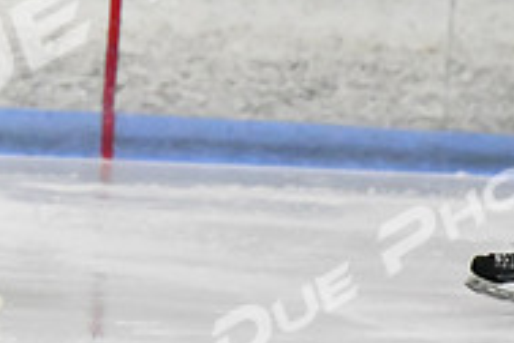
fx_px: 13177
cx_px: -22
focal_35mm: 923
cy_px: 42
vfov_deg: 1.5
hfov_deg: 2.2
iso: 8000
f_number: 2.8
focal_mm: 200
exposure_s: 1/1250
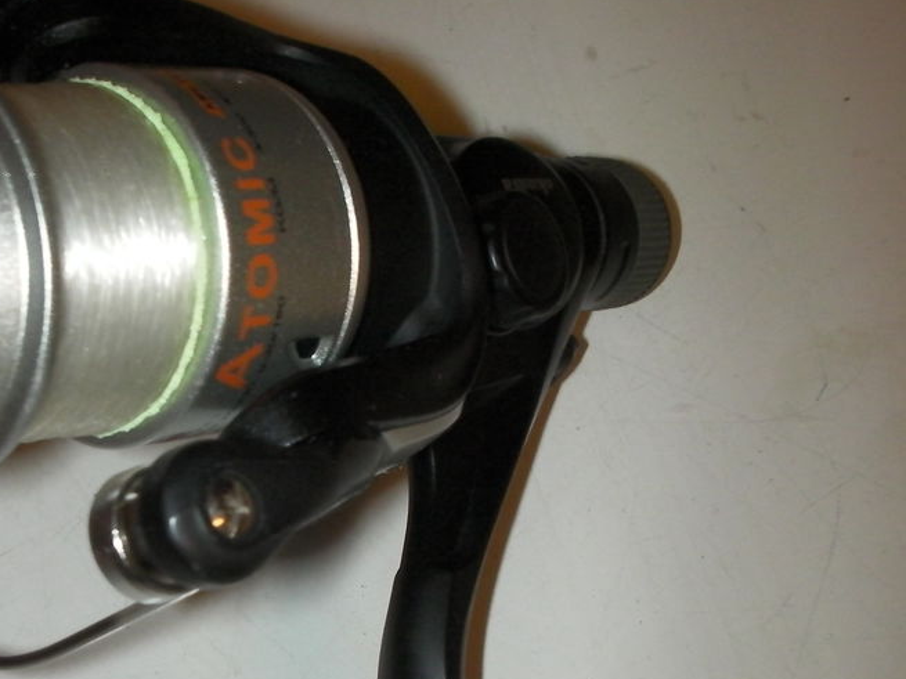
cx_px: 227
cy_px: 466
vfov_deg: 25.1
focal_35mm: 58
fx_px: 1518
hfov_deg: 32.6
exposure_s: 1/30
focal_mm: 6.3
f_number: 5.6
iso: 200
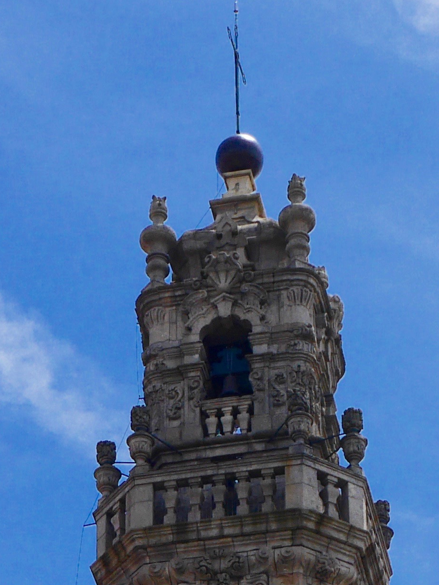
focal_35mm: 180
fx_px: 3043
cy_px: 1016
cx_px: 146
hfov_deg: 8.2
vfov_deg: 10.4
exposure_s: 1/500
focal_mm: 24
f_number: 11
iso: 200
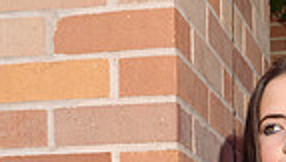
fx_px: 874
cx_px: 286
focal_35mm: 115
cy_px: 410
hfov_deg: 18.1
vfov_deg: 9.3
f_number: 7.1
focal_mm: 35
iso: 250
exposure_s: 1/250
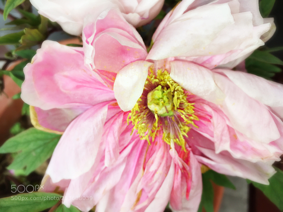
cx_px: 142
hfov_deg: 61.7
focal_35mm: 29
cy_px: 106
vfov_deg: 48.2
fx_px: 237
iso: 80
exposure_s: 1/180
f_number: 2.2
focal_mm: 4.15
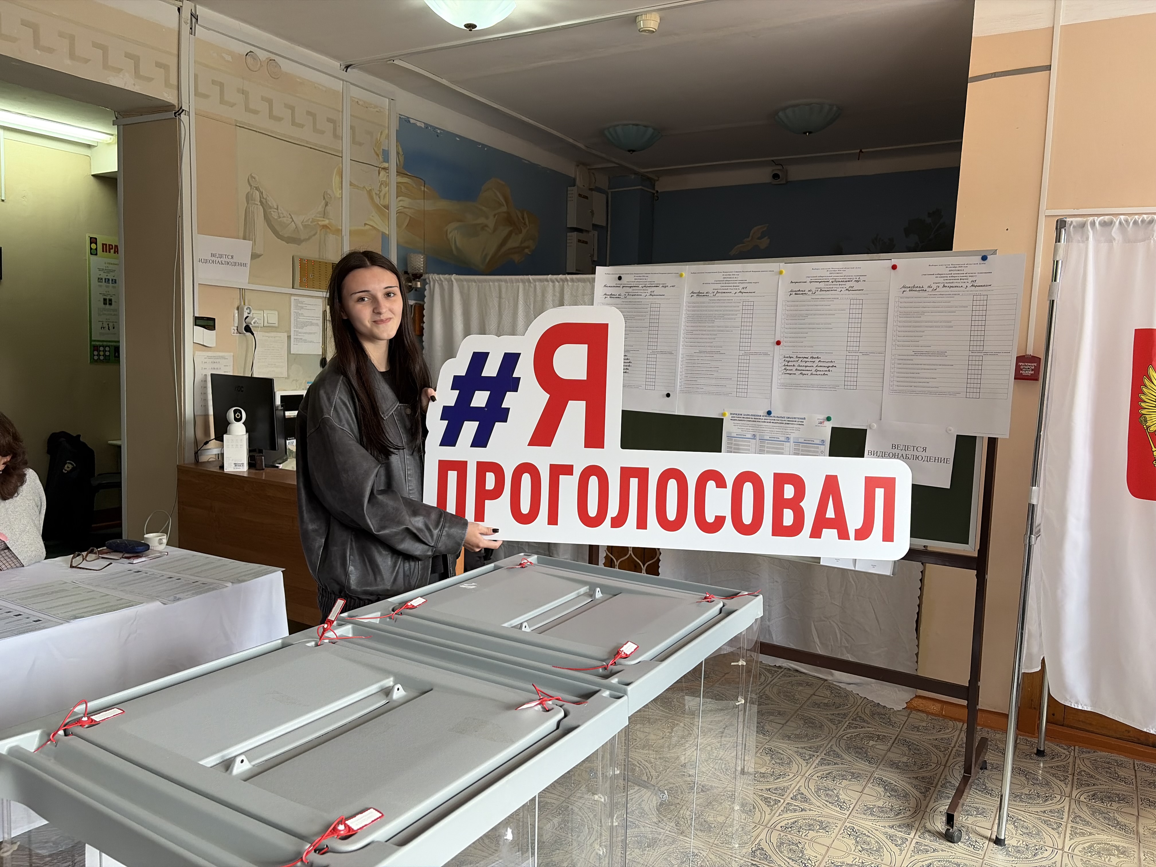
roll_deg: -1.2
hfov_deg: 67.3
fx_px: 868
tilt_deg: -5.0
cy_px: 434
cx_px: 578
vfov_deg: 53.1
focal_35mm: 26
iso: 80
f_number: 1.6
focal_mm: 5.96
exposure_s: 1/121
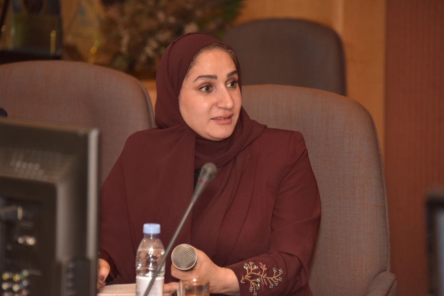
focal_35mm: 230
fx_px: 2837
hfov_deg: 8.9
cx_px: 222
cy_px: 148
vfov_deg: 6.0
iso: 500
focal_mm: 230
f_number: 5.6
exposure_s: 1/60
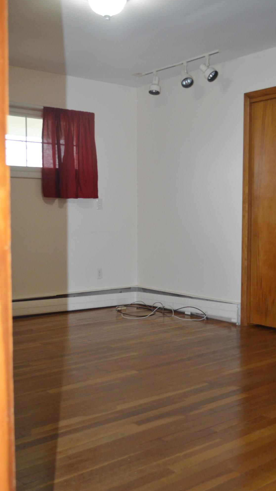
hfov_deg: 31.2
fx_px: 495
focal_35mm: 38
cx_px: 148
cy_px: 245
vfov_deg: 52.8
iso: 1100
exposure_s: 1/60
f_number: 4
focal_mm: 24
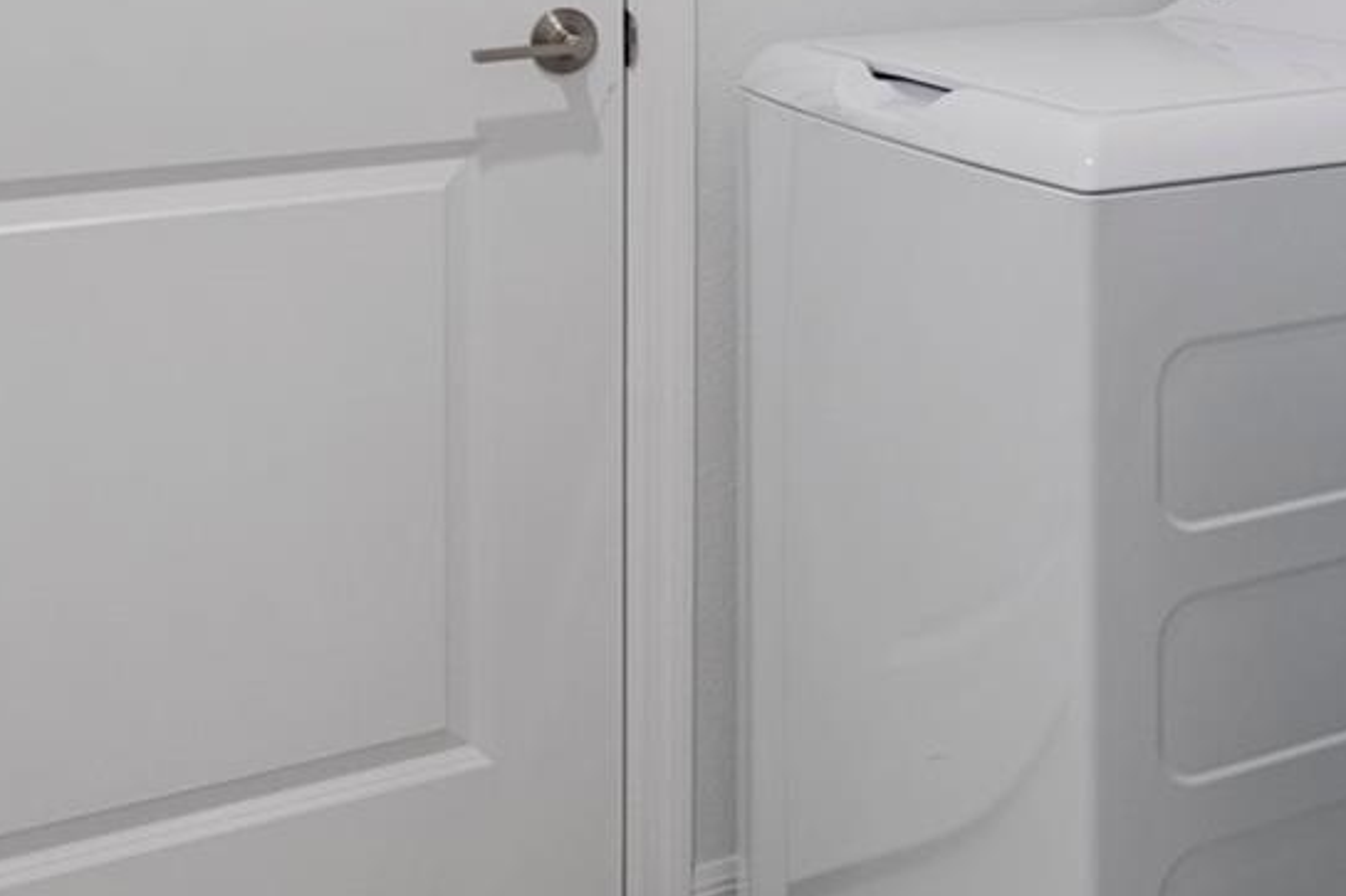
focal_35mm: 50
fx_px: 1868
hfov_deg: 37.9
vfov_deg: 24.1
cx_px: 1118
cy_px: -218
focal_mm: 17
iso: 320
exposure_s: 1/3
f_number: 8
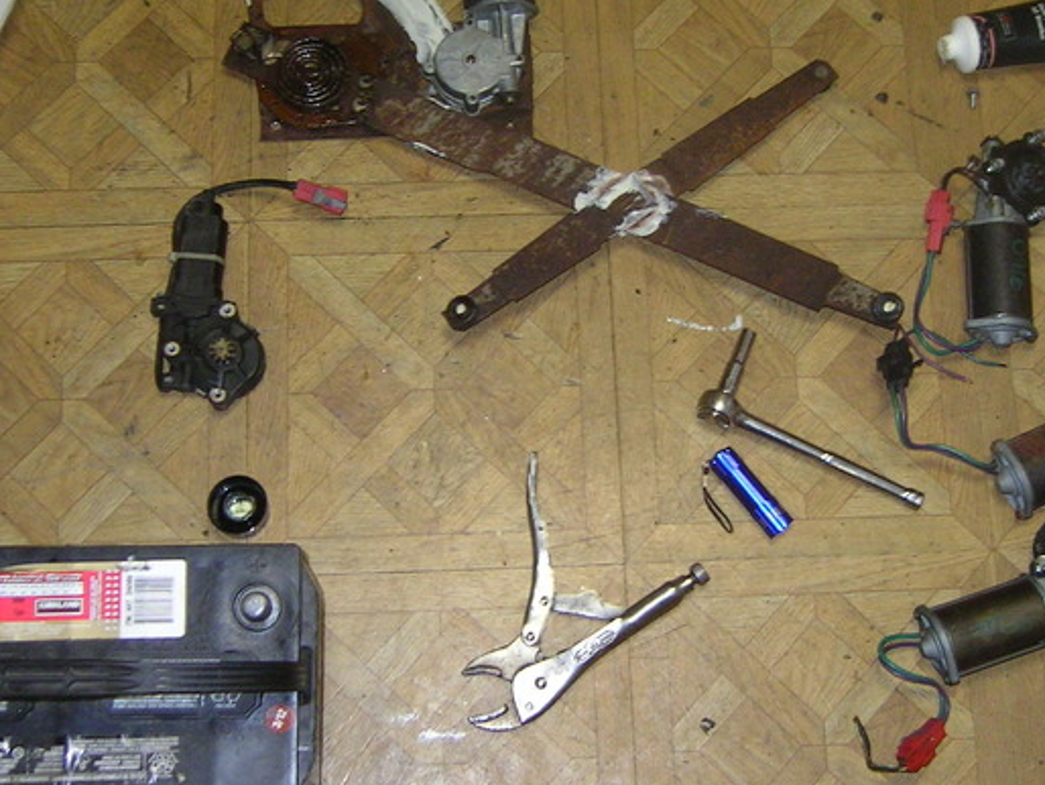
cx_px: 586
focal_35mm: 56
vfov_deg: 26.1
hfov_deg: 34.3
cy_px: 366
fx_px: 1691
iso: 100
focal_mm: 5.6
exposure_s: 1/30
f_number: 2.8
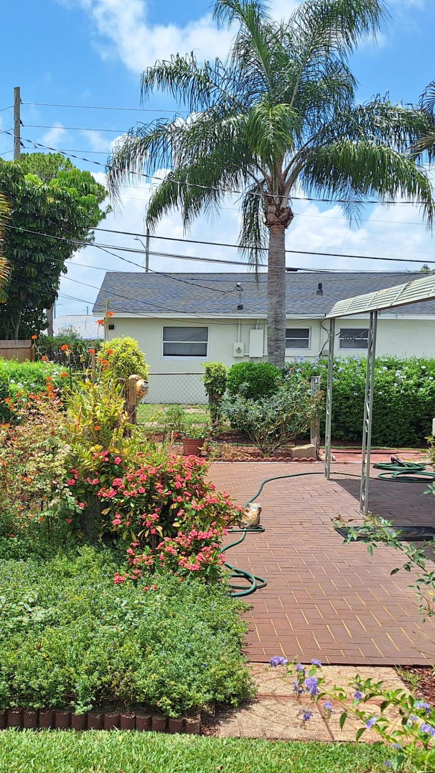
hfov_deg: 29.4
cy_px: 423
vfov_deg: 50.4
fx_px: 820
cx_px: 122
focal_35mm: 40
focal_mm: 5.54
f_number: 1.8
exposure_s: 1/3509
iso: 40
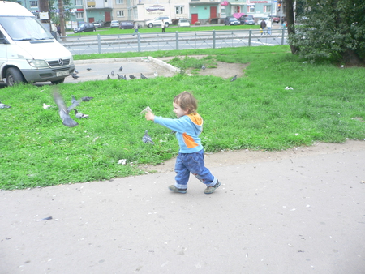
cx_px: 182
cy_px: 137
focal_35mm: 35
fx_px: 369
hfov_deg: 52.6
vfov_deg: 40.7
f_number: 2.8
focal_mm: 5.8
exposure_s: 1/125
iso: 80
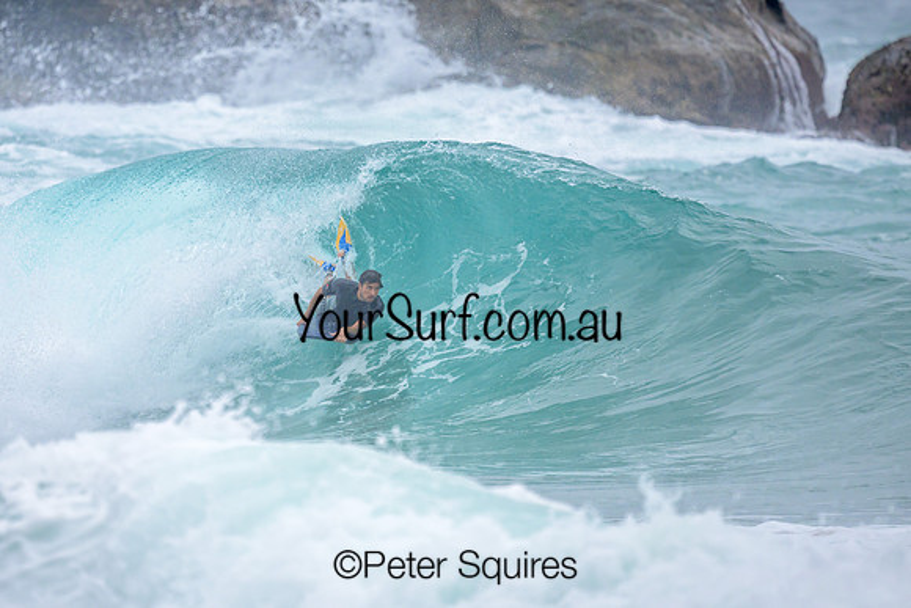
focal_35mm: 1100
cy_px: 241
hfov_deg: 1.9
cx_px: 310
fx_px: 27841
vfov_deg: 1.3
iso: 400
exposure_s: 1/2000
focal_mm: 800
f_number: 6.3
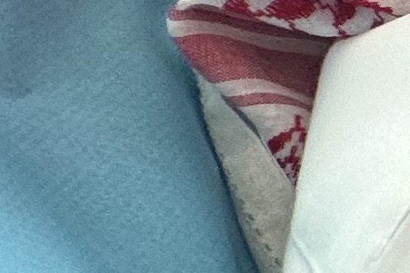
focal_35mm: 114
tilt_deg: -4.8
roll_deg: -1.7
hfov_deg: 9.9
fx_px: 1298
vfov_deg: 10.4
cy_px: -374
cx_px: 1393
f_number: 2.2
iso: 80
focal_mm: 2.22
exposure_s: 1/120
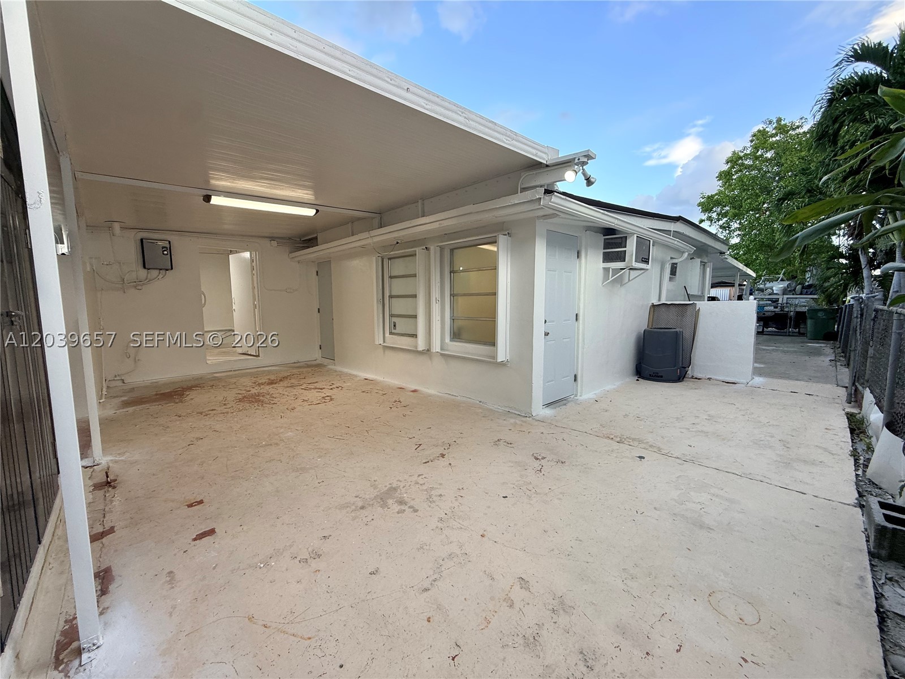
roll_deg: +0.8
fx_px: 366
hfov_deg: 102.1
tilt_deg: -5.2
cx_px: 452
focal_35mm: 14
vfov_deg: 85.7
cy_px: 340
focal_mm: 2.22
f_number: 2.2
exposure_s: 1/120
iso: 64
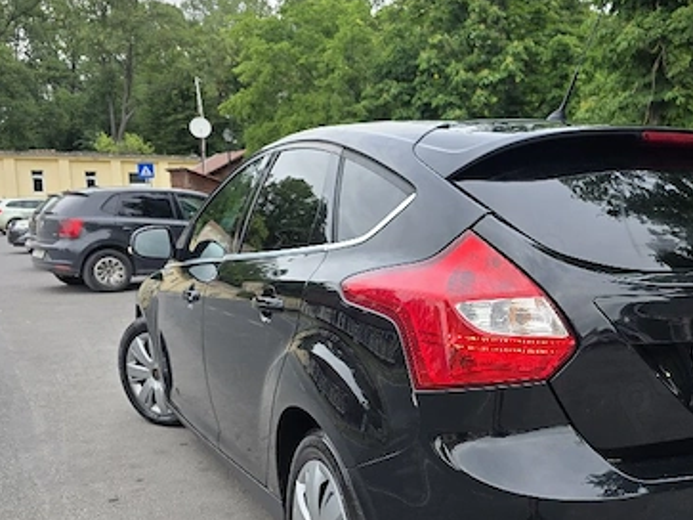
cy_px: 335
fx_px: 760
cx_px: 517
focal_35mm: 38
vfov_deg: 37.4
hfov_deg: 47.2
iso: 80
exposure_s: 1/1667
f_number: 1.7
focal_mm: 6.3
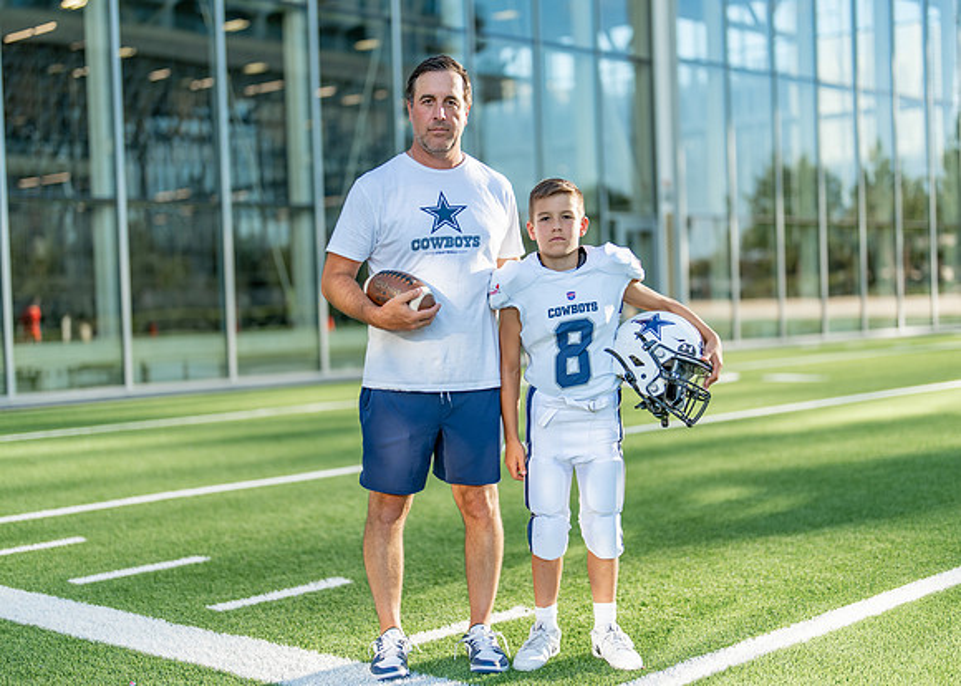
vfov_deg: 25.9
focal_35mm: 55
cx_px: 480
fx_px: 1494
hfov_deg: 35.7
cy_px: 343
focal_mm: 50
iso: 100
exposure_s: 1/2500
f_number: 1.2
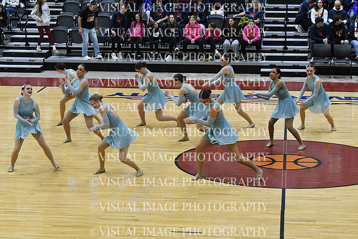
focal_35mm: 105
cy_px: 120
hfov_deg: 19.5
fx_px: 1044
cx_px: 179
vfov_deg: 13.0
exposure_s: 1/500
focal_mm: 70
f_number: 4
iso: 5000
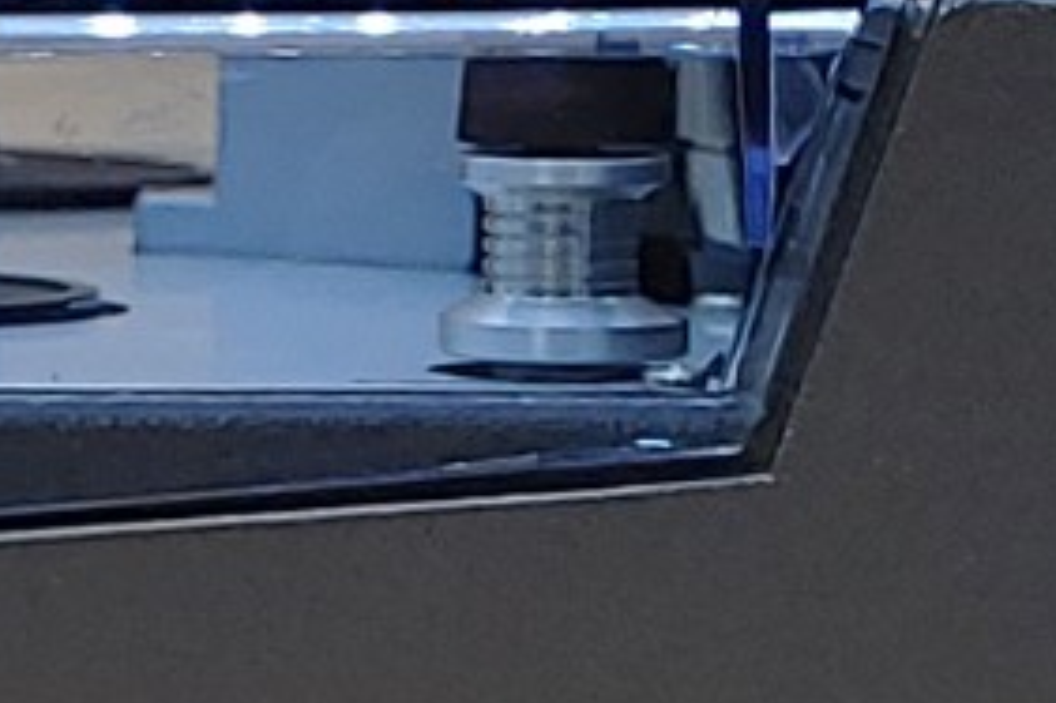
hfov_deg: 8.4
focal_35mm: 245
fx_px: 7182
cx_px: 387
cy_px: 688
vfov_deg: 5.6
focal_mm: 4.36
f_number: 1.8
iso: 50
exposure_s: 1/61
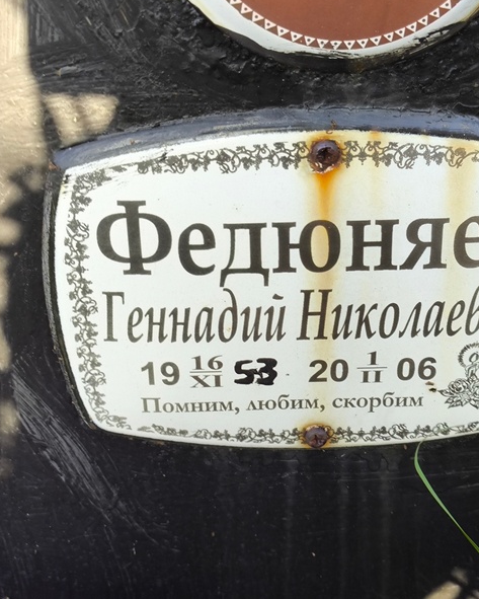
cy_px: 299
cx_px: 291
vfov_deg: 28.7
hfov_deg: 23.1
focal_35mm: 66
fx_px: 1169
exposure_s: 1/100
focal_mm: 4.71
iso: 50
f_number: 1.7
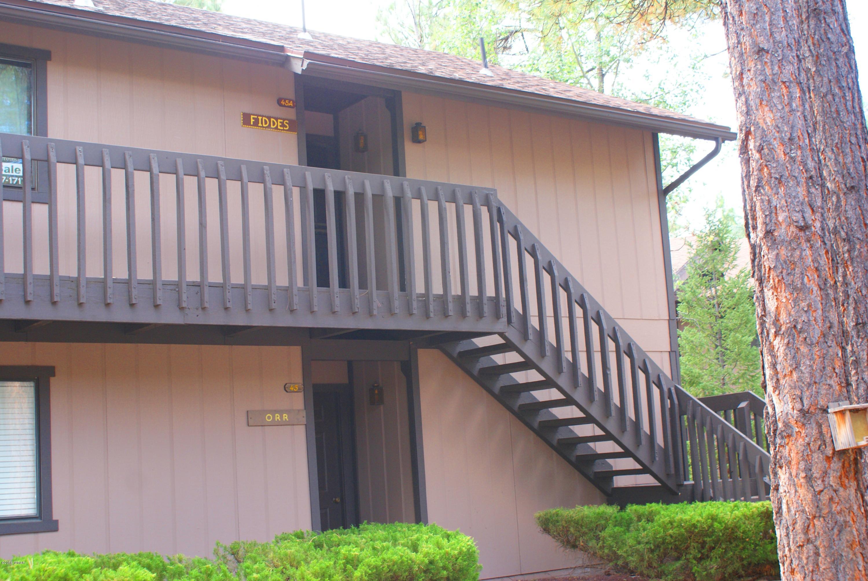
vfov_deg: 29.9
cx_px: 434
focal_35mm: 45
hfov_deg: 43.6
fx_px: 1086
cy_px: 290
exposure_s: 1/60
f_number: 5.6
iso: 250
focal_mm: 30
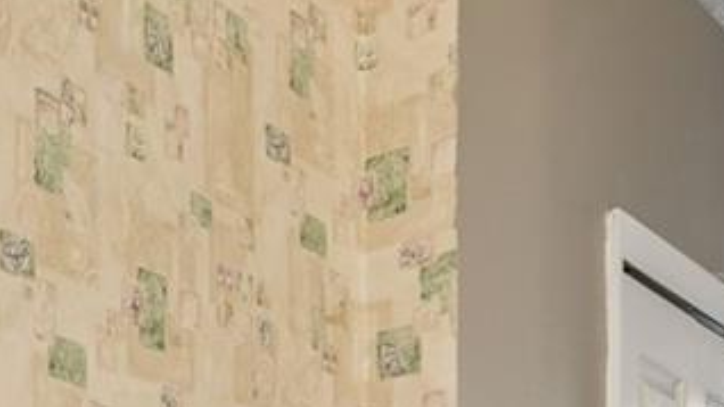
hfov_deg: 23.6
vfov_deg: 13.3
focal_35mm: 79
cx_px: -225
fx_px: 1517
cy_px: 794
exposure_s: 1/15
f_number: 7.1
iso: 100
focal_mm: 10
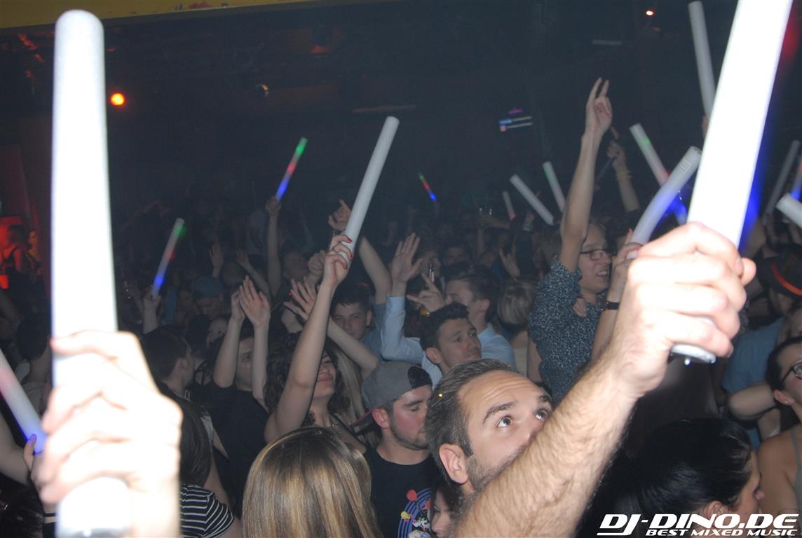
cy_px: 269
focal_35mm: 36
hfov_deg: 53.0
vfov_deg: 37.0
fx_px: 804
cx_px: 401
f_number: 5.6
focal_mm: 24
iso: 400
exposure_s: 1/60
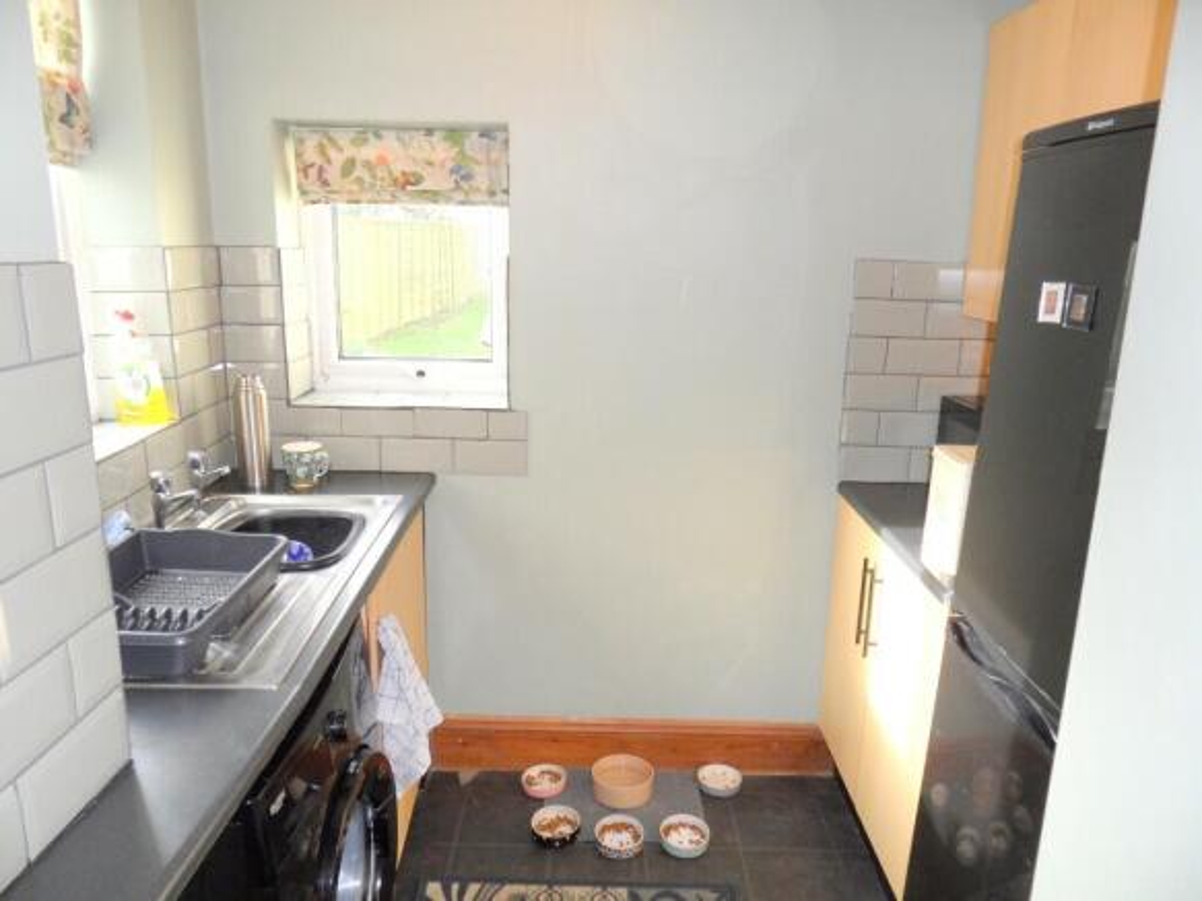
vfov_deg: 56.8
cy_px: 450
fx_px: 833
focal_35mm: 24
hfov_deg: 71.6
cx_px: 601
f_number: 3.2
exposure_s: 1/45
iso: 100
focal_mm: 3.9
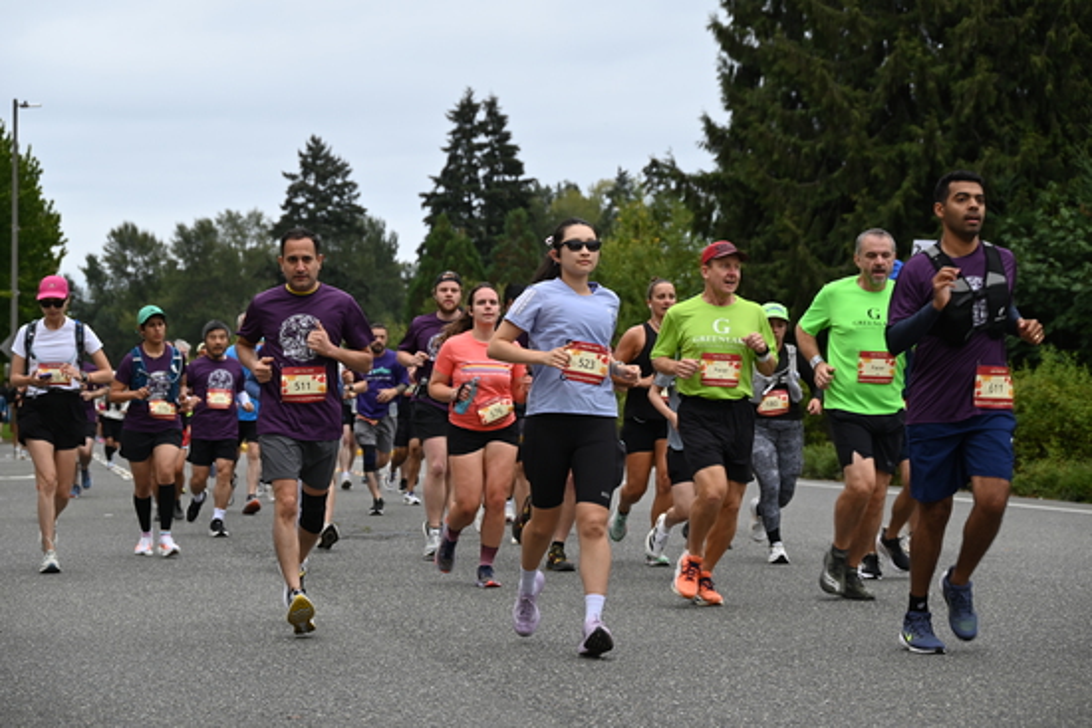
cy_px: 364
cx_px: 546
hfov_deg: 22.4
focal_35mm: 91
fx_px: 2761
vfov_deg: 15.0
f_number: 6.3
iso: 400
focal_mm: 91
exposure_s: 1/200
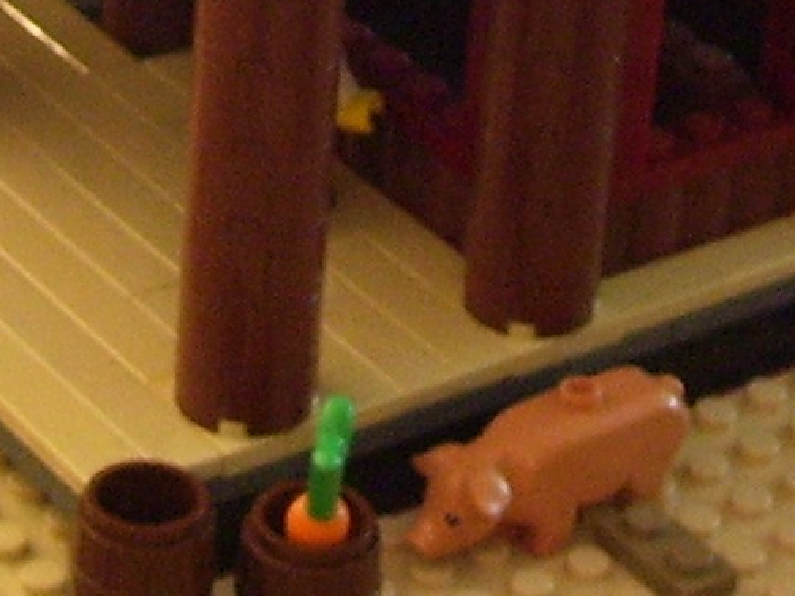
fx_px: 3789
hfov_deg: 12.0
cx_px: 398
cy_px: -476
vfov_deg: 8.6
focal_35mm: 165
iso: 160
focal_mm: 6
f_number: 2.7
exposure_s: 1/8
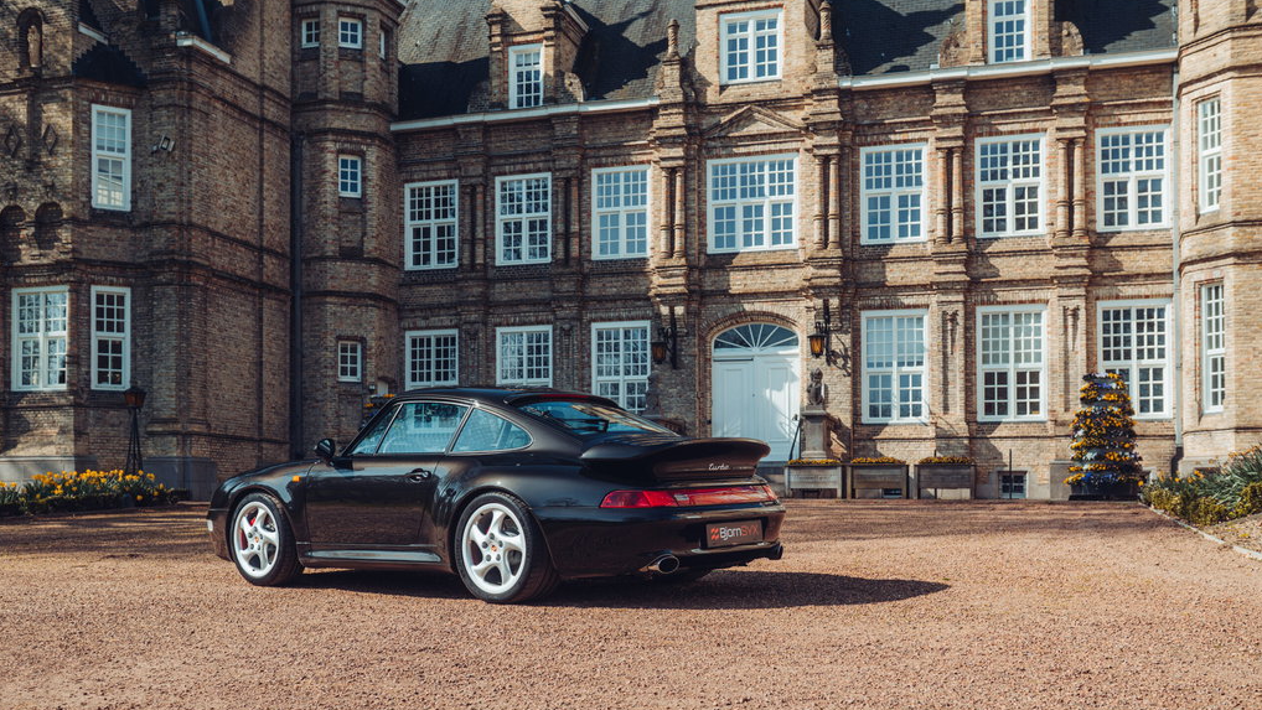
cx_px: 632
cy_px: 383
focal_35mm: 40
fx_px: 1339
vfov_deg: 29.7
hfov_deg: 50.5
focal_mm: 38
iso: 100
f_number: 5.6
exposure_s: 1/125
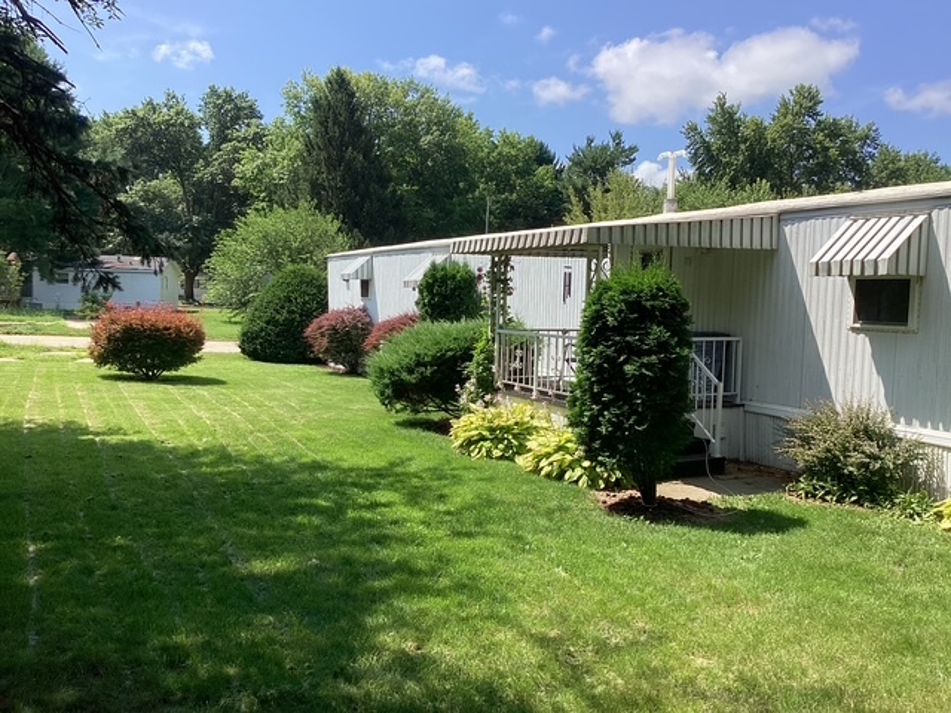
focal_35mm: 31
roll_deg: -1.2
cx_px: 476
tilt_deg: -1.4
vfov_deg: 45.4
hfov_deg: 58.4
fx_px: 852
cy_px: 356
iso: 25
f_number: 2.4
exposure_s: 1/823
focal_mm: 3.3
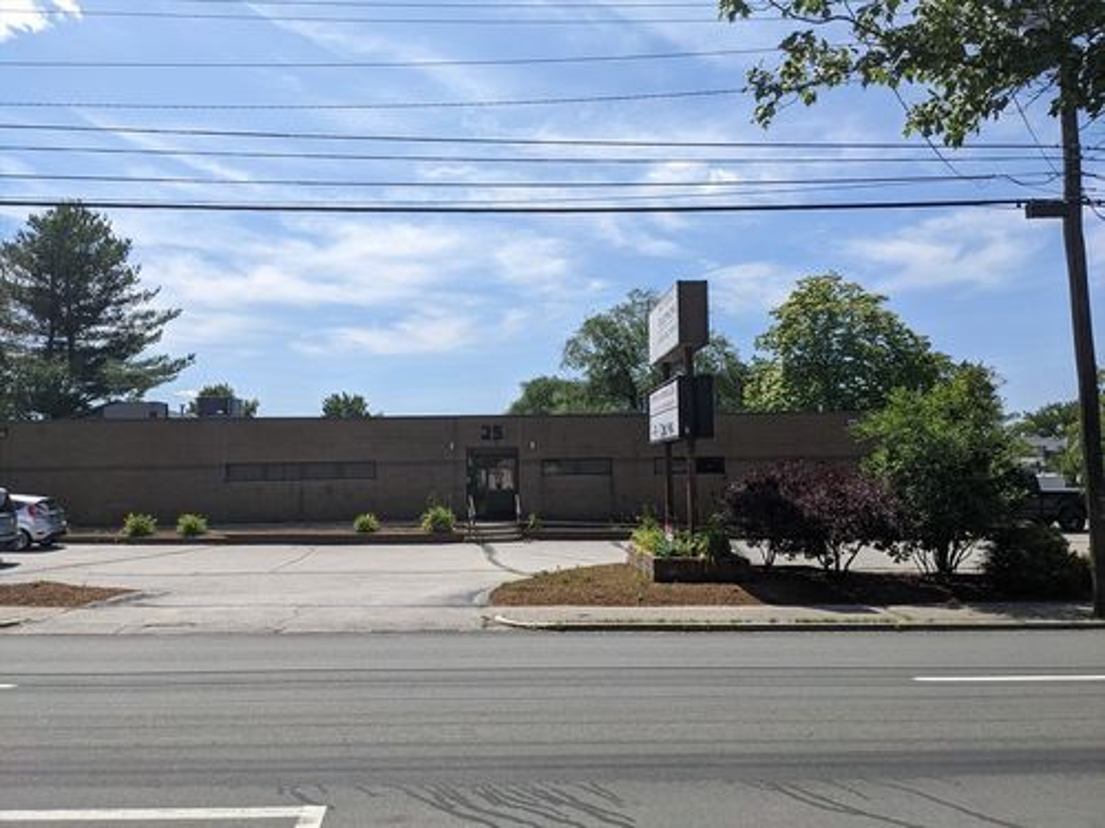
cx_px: 552
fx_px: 862
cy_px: 414
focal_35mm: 27
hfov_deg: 65.3
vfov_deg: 51.4
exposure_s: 1/4695
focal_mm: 4.38
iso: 61
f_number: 1.73
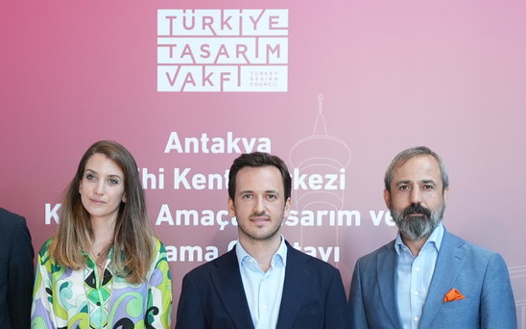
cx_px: 221
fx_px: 1232
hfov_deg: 24.1
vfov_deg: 14.9
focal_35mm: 86
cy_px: 342
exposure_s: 1/100
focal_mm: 33
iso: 800
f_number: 2.8
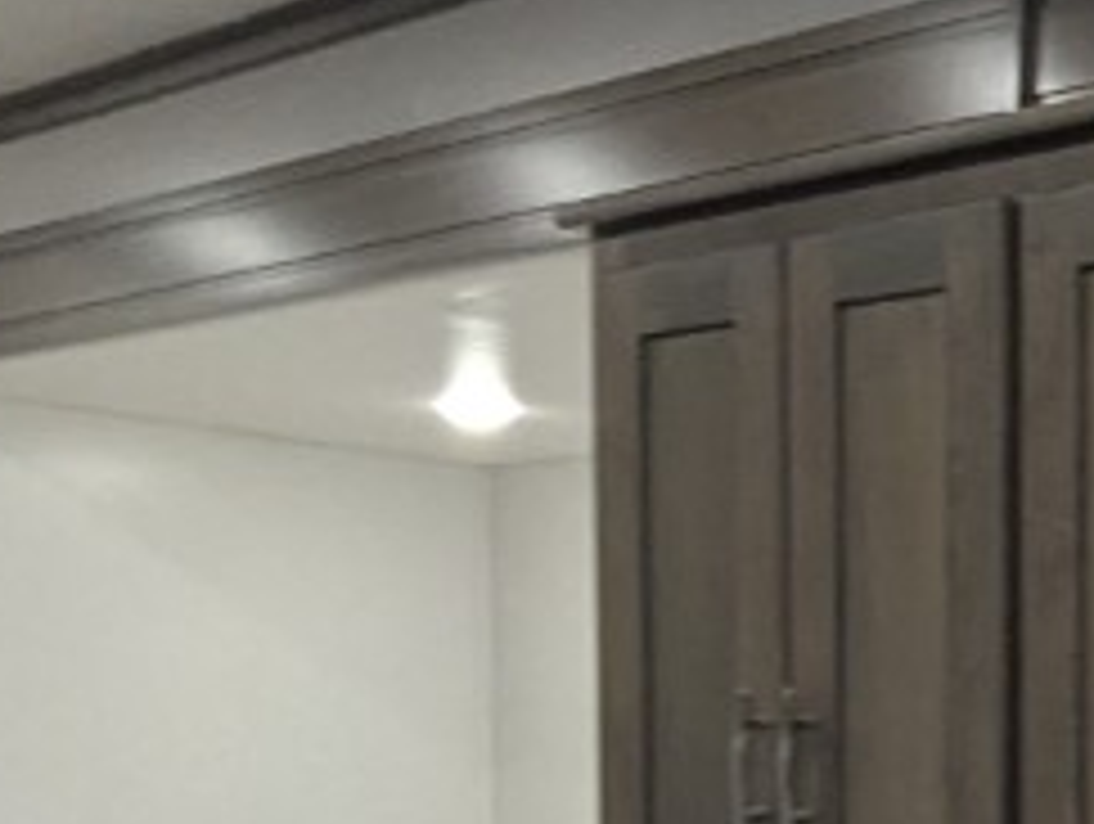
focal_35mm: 92
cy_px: 1036
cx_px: 1272
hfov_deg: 20.1
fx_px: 2912
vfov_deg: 15.4
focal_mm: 2.35
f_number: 2.2
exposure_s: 1/98.3
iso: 318
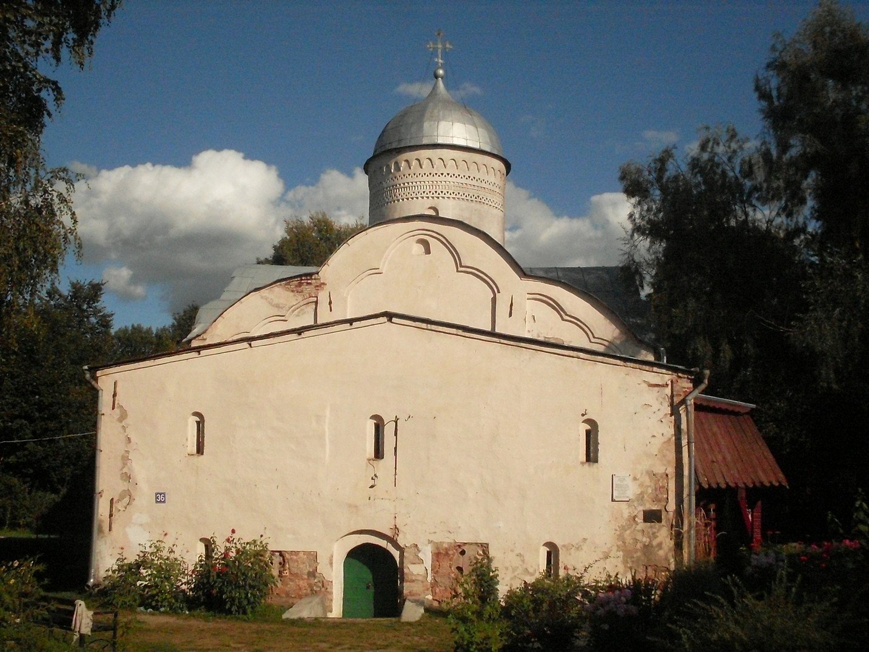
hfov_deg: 49.0
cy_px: 326
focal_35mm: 38
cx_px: 434
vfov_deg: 37.7
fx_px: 954
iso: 400
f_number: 8.4
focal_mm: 6.3
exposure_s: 1/2000
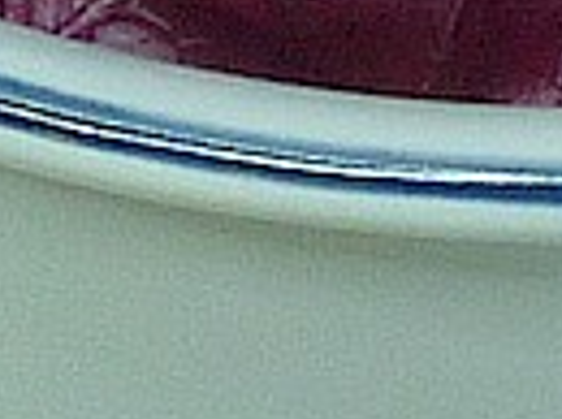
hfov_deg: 3.2
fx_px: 10112
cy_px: 1136
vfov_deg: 2.4
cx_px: -177
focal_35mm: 624
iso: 80
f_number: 3.1
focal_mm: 7.4
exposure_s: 1/50
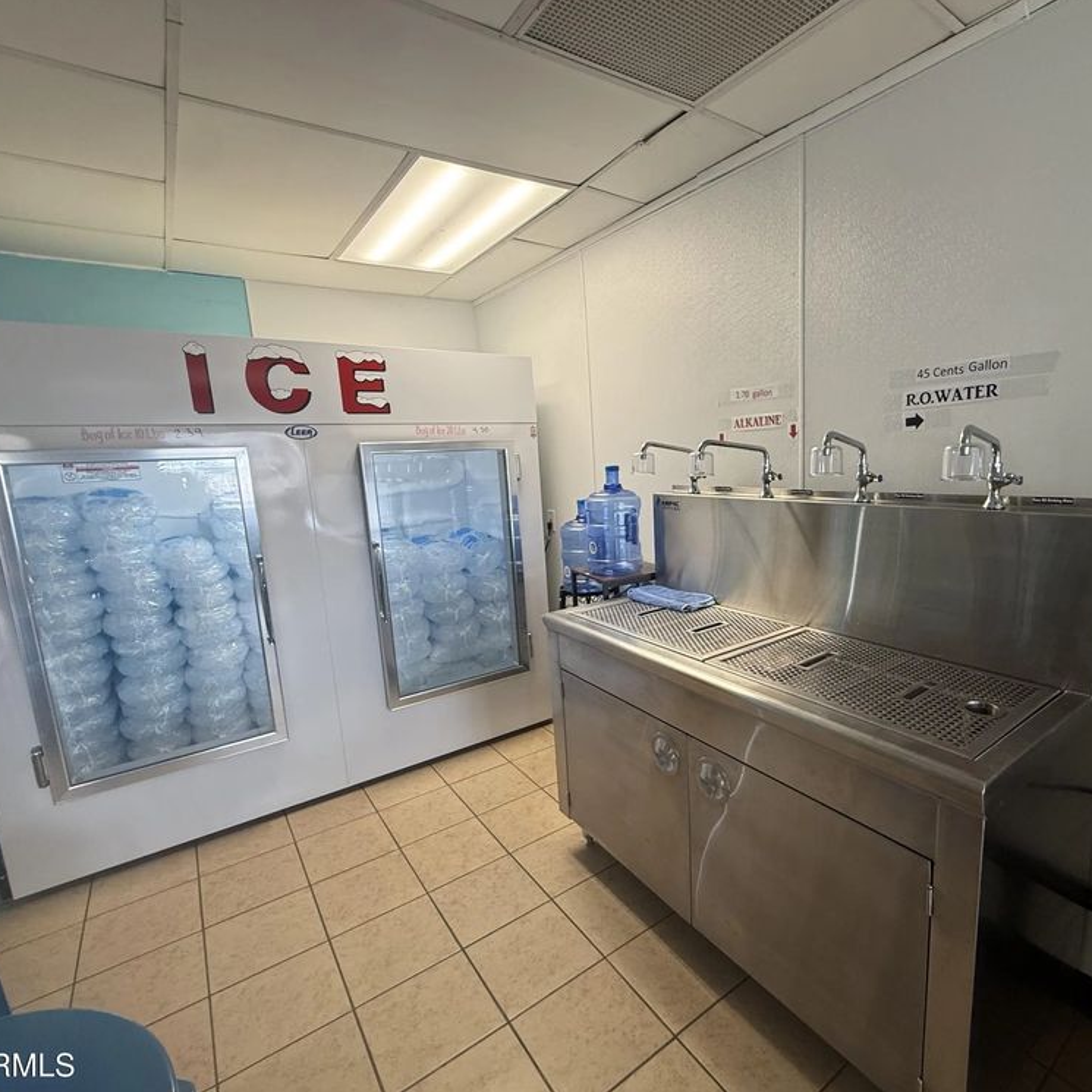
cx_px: 636
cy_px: 554
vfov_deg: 84.0
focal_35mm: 17
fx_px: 607
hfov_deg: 83.3
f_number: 2.2
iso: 160
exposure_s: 1/120
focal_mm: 2.22
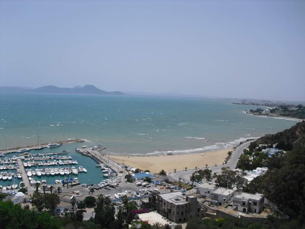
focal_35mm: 36
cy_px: 114
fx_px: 317
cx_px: 152
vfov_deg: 39.7
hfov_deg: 51.4
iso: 64
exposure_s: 1/320
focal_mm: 6.3
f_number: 7.8
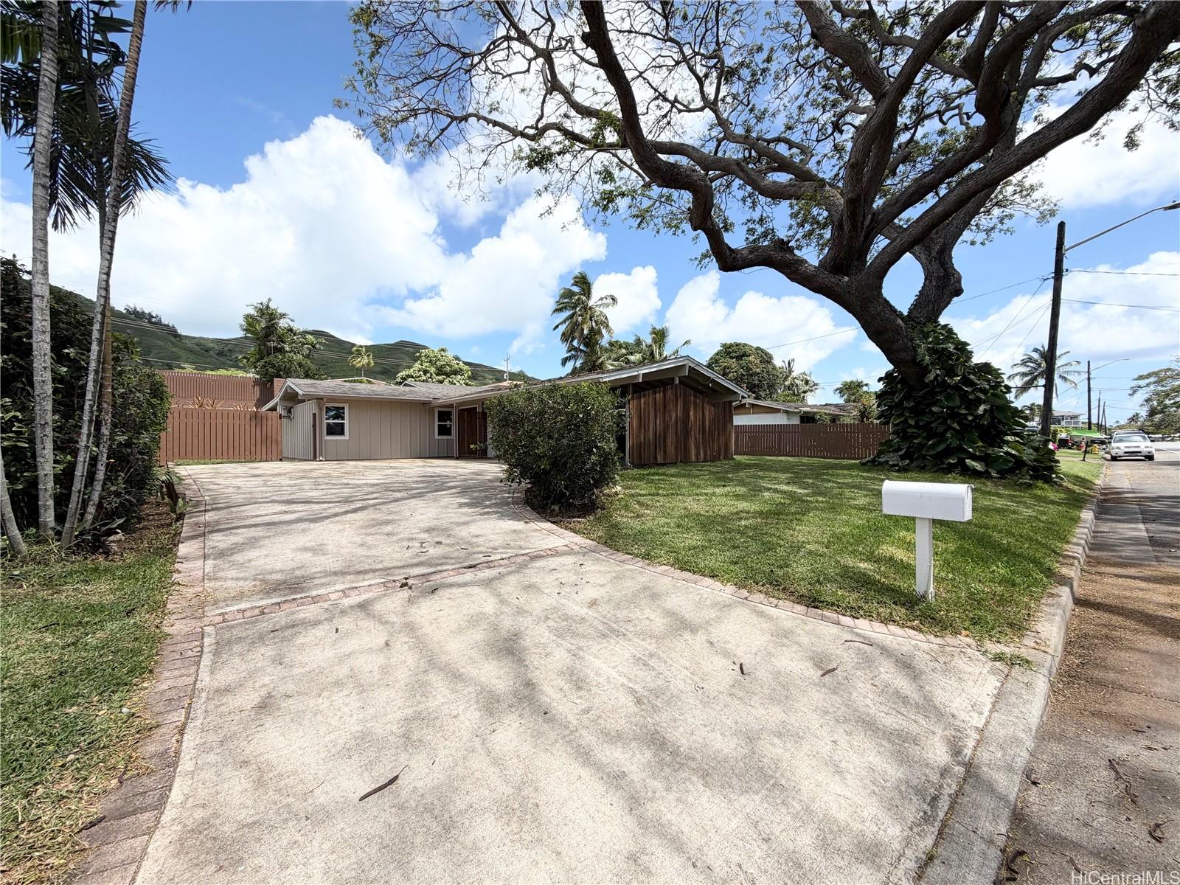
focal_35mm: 14
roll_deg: +0.1
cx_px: 590
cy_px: 442
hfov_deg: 102.1
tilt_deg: +0.5
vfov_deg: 85.7
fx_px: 477
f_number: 2.2
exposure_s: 1/876
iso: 20
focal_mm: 2.22
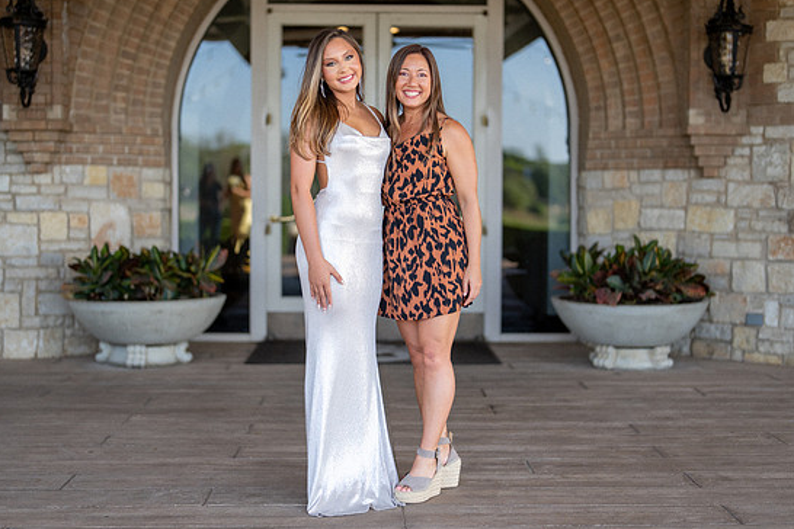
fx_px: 1345
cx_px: 393
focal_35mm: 61
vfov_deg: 22.3
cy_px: 251
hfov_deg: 32.9
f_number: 1.2
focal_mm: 50
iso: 160
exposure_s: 1/1250
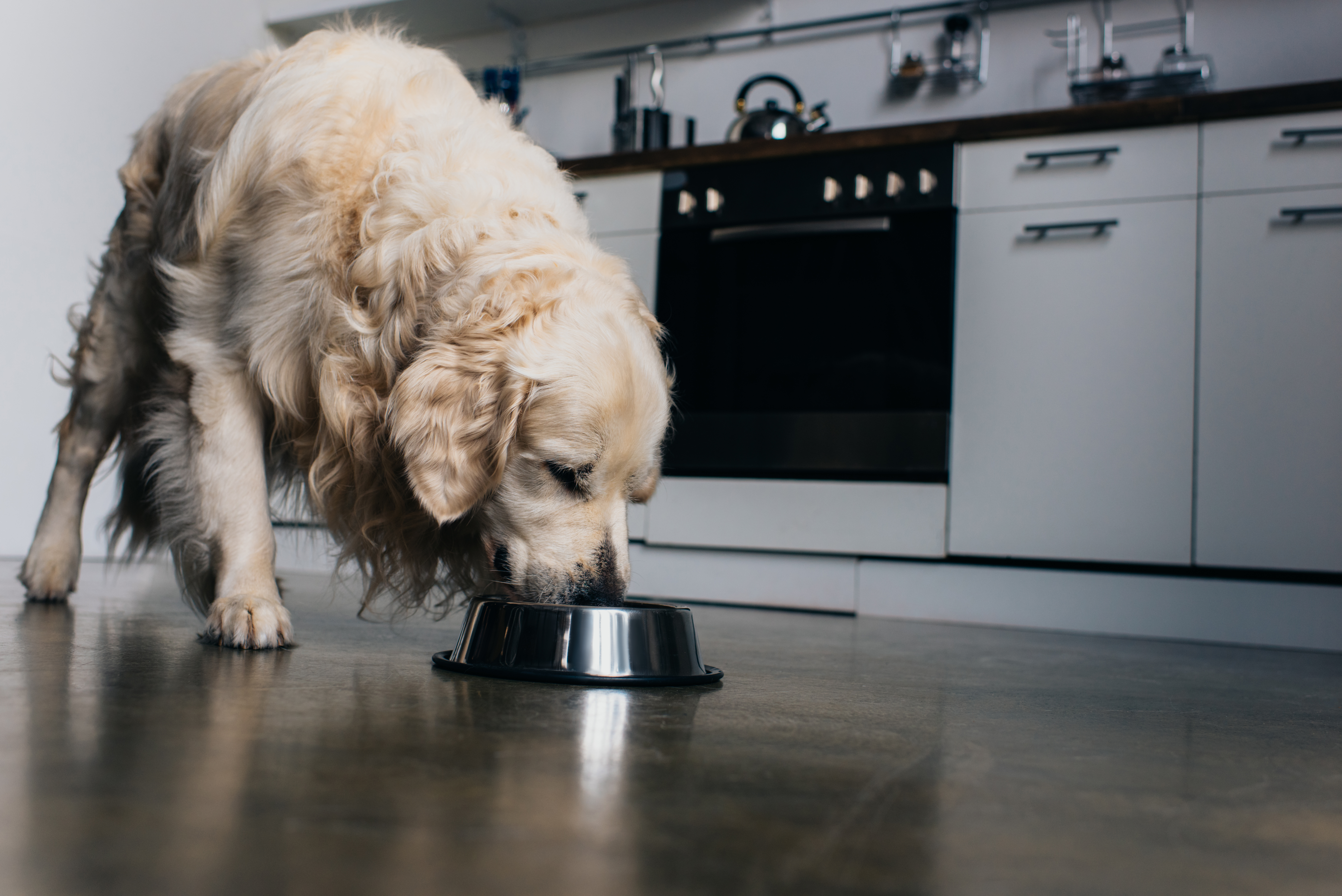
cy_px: 448
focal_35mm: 35
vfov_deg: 37.9
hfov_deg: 54.4
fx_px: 1305
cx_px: 671
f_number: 4
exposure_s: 1/160
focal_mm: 35
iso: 320
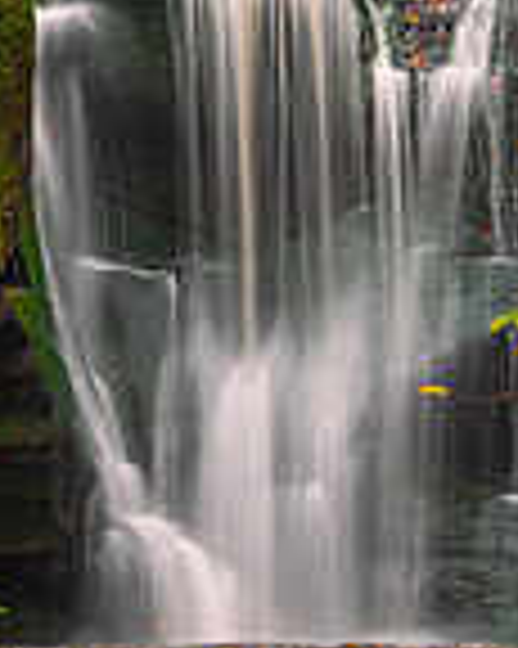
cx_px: 374
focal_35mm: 229
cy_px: 0
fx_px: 4393
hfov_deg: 6.7
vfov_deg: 8.4
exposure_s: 1
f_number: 13
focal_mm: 78
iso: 100
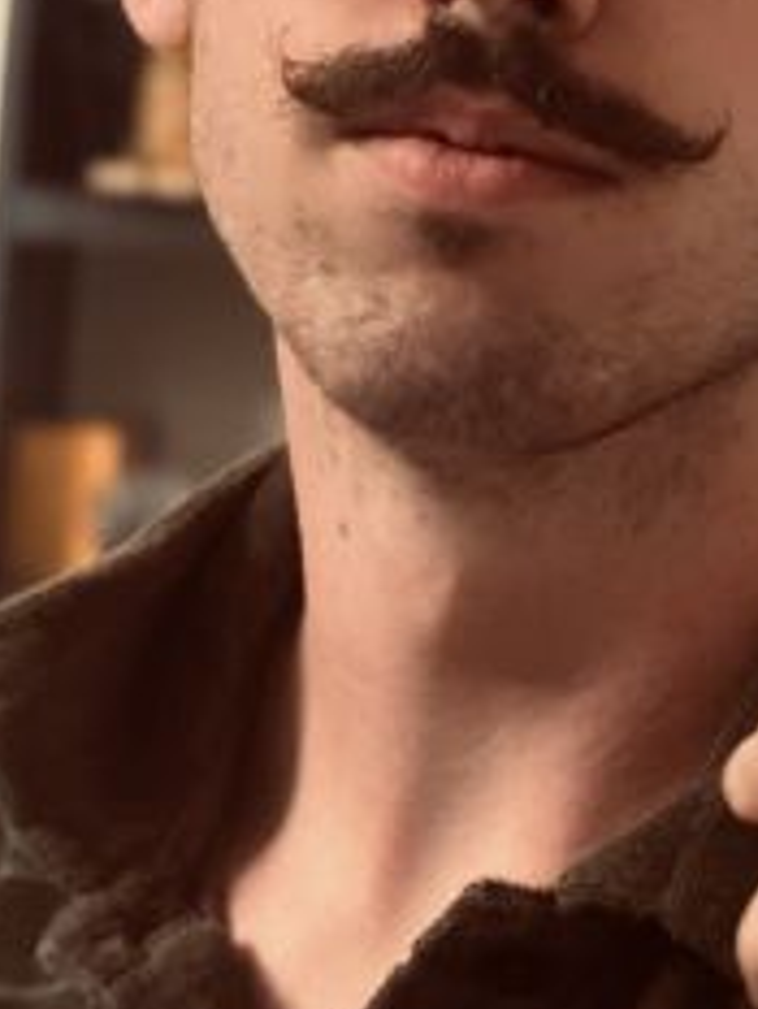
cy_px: 108
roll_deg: -5.3
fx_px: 6009
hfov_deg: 7.2
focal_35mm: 206
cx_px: 758
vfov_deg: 9.6
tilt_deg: +0.8
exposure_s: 1/40
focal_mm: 16.89
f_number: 2.8
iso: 1250
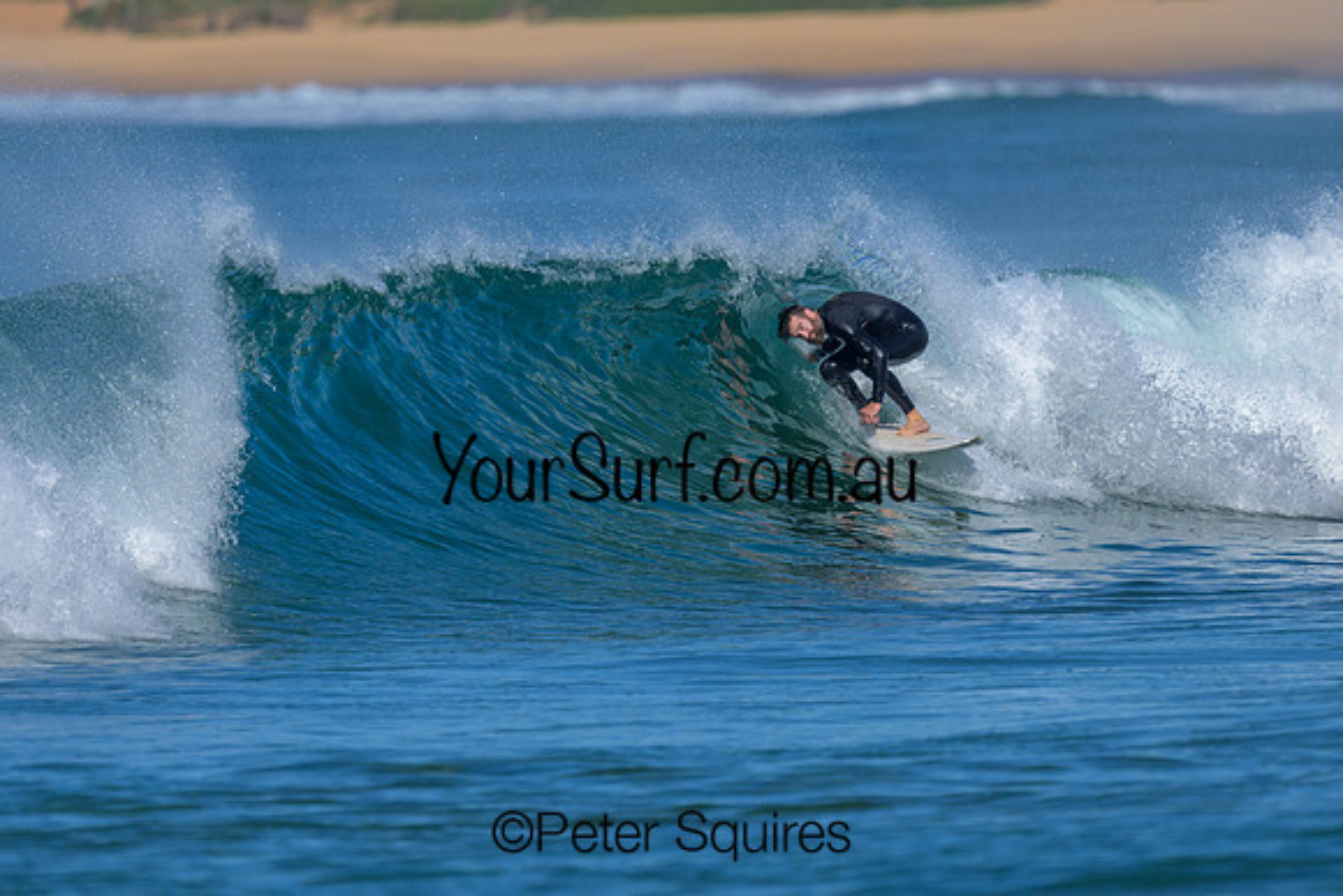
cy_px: 296
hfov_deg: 1.9
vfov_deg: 1.3
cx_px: 648
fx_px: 41063
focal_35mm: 1101
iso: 200
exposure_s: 1/2000
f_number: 6.3
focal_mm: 800
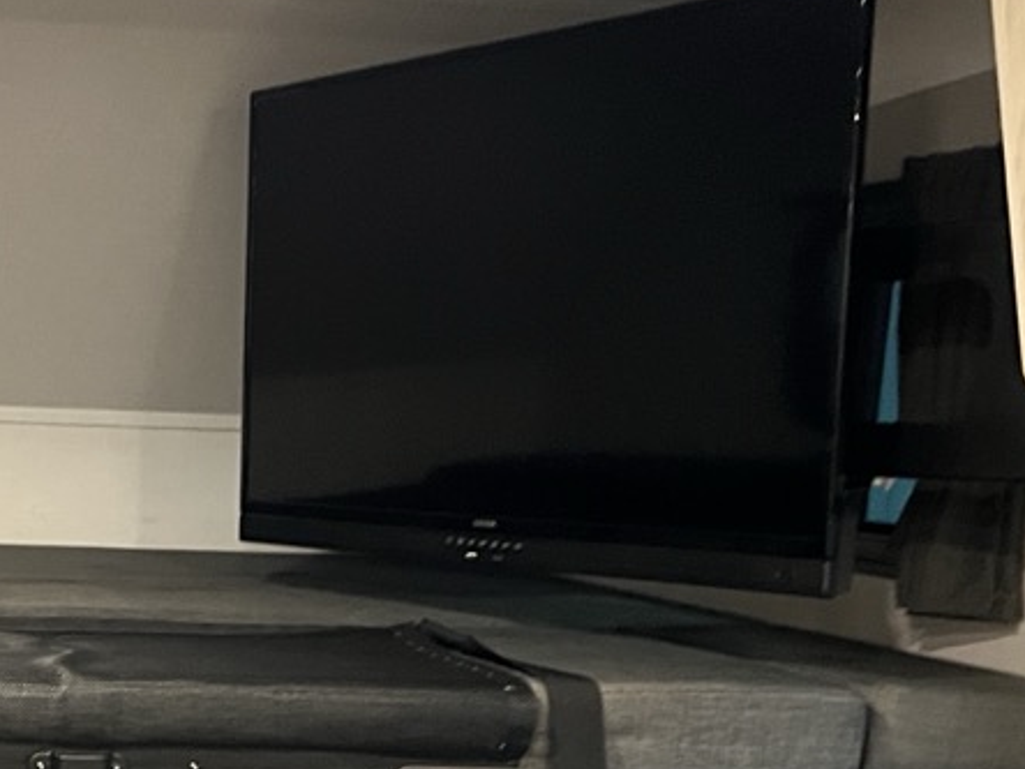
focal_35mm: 75
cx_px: -134
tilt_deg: -11.3
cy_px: 709
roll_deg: -3.7
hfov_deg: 24.1
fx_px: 2221
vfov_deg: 19.2
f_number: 1.5
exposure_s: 1/40
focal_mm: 5.7
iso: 640
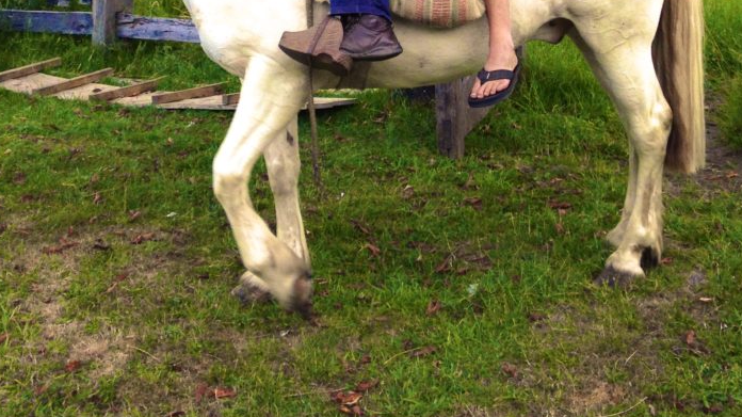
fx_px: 1219
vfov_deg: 17.8
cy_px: -160
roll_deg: +0.0
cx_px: 382
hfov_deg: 33.8
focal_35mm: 62
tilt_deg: +2.3
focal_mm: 4.12
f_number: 2.4
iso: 64
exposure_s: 1/120
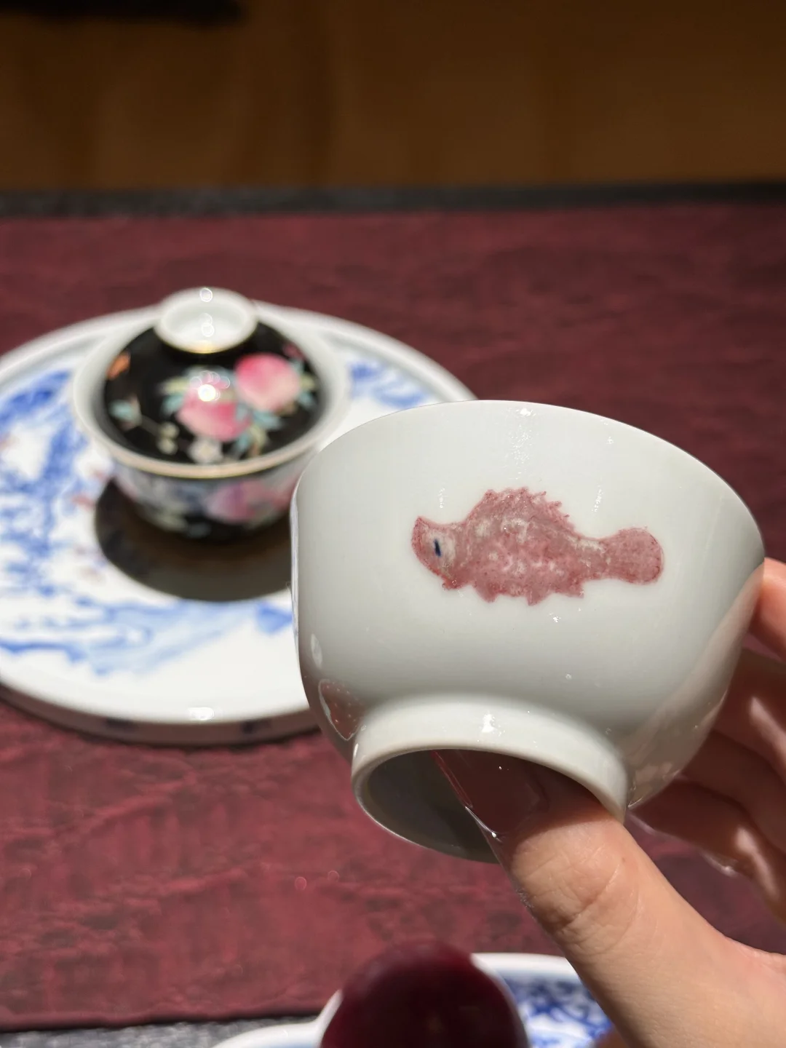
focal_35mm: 48
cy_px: 524
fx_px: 1453
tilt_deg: -42.5
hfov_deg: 30.3
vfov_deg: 39.7
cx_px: 393
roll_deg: -3.1
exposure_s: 1/100
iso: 80
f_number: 1.78
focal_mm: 6.76
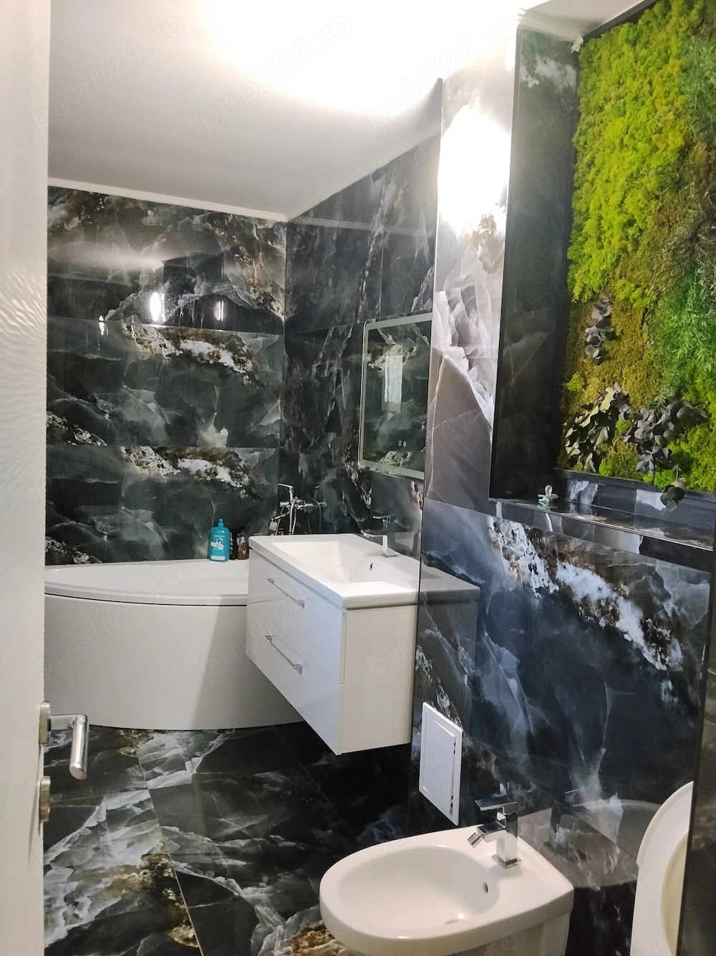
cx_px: 358
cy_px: 478
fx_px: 800
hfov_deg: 48.2
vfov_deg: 61.7
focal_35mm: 29
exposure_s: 1/25
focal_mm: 4.22
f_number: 1.8
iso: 400
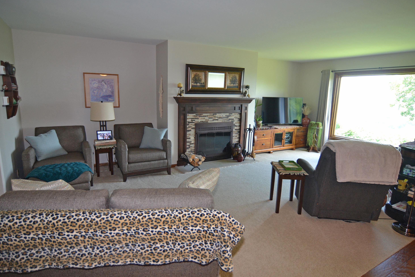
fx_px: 219
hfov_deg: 86.9
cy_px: 138
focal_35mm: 19
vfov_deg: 64.6
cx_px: 207
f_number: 4
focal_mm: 12
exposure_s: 1/60
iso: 450
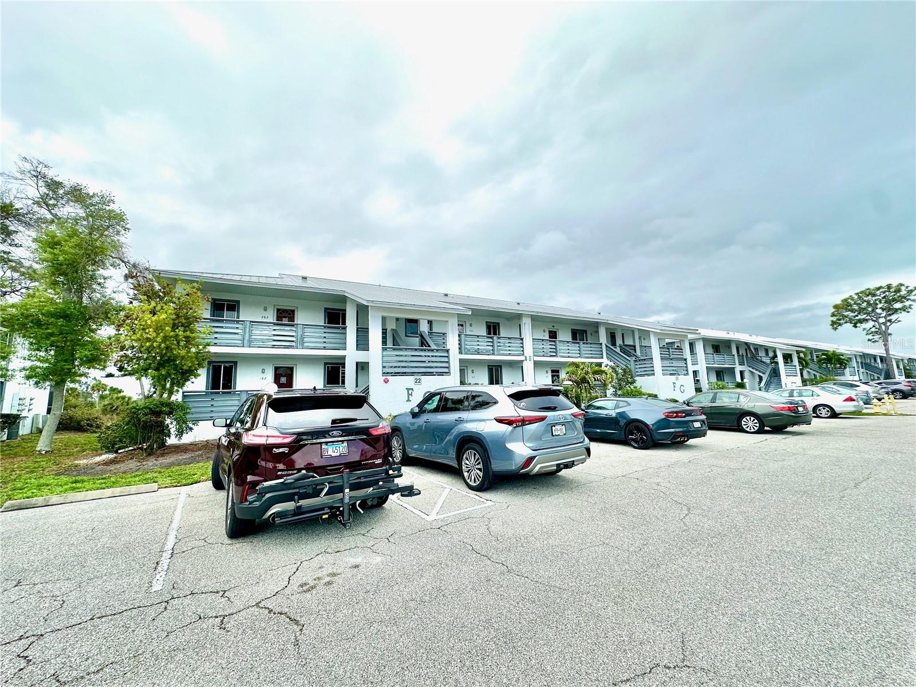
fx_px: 370
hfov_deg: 102.1
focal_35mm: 14
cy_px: 344
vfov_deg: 85.7
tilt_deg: +8.1
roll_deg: +1.8
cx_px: 458
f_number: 2.2
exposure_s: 1/1182
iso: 40
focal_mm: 2.22
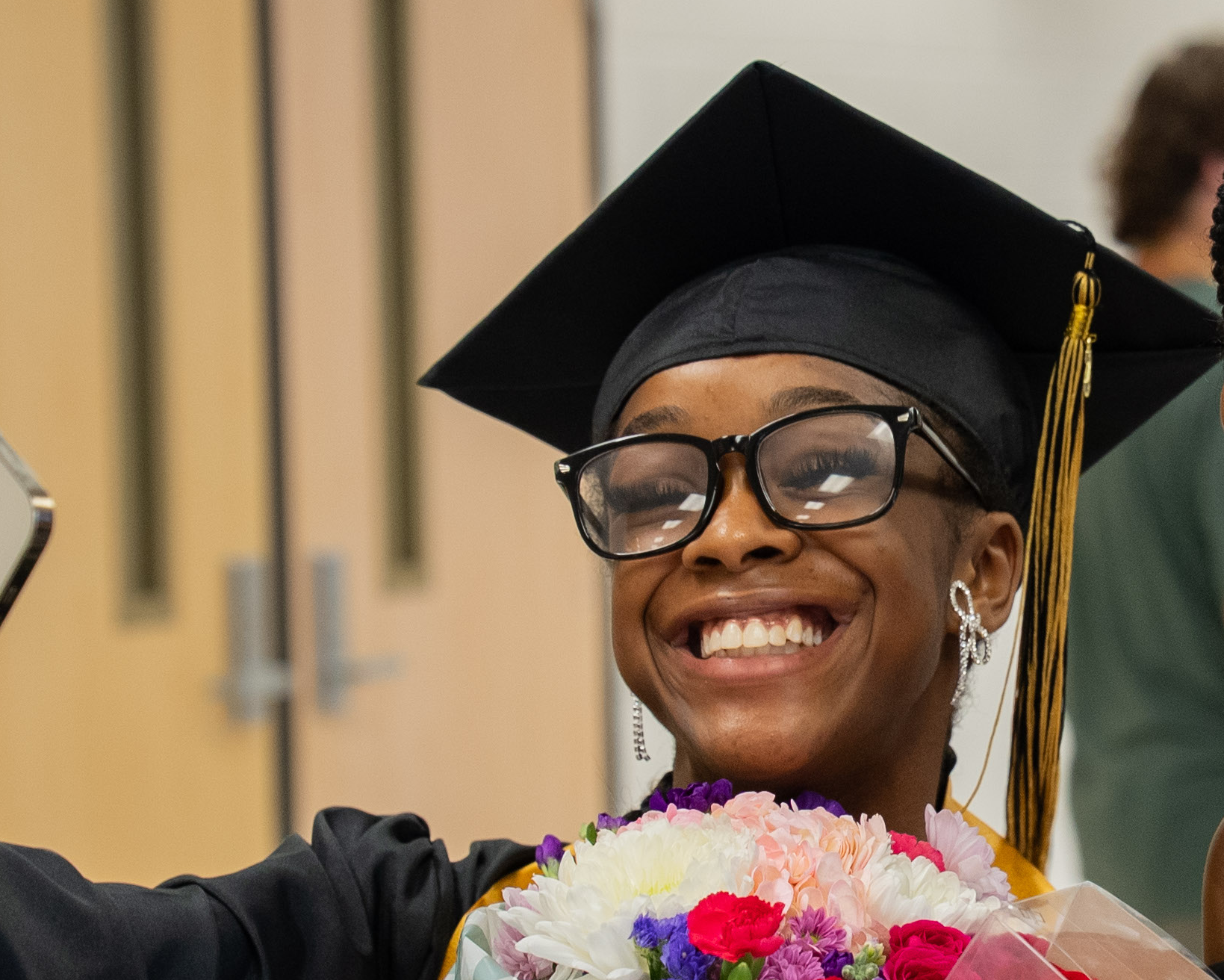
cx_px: 1113
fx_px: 6160
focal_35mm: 170
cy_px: 658
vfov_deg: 9.1
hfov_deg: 11.3
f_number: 4.5
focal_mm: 70
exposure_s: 1/125
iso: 2000
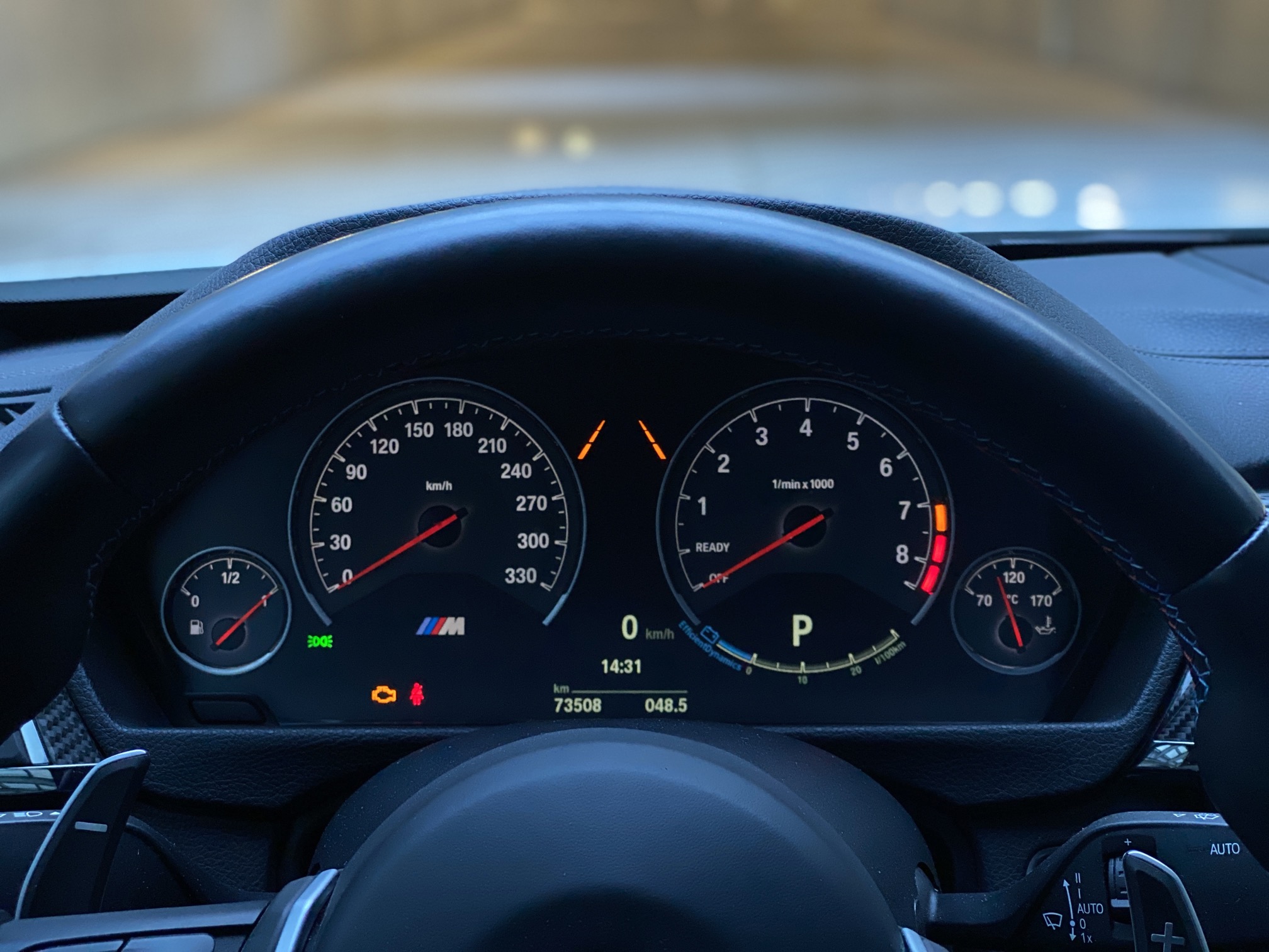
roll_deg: +0.0
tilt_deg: -14.6
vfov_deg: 28.0
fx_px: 1906
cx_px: 634
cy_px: 476
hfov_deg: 36.8
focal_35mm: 52
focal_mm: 6
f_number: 2
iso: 160
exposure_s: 1/35
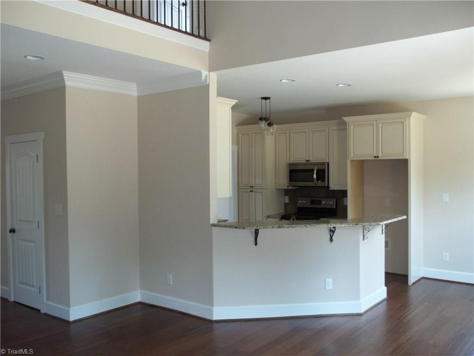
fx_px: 452
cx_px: 237
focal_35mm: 33
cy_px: 178
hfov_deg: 55.4
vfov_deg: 42.9
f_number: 3.3
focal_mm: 5.9
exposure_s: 1/40
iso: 160
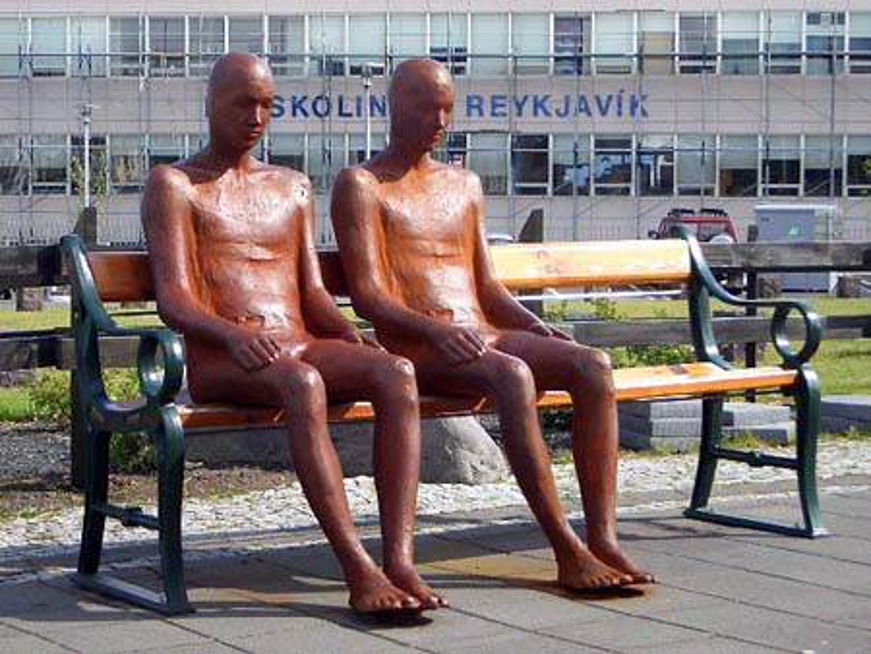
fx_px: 2215
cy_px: 327
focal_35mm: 88
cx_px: 436
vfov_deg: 16.8
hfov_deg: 22.2
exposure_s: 1/250
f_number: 7
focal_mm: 14.6
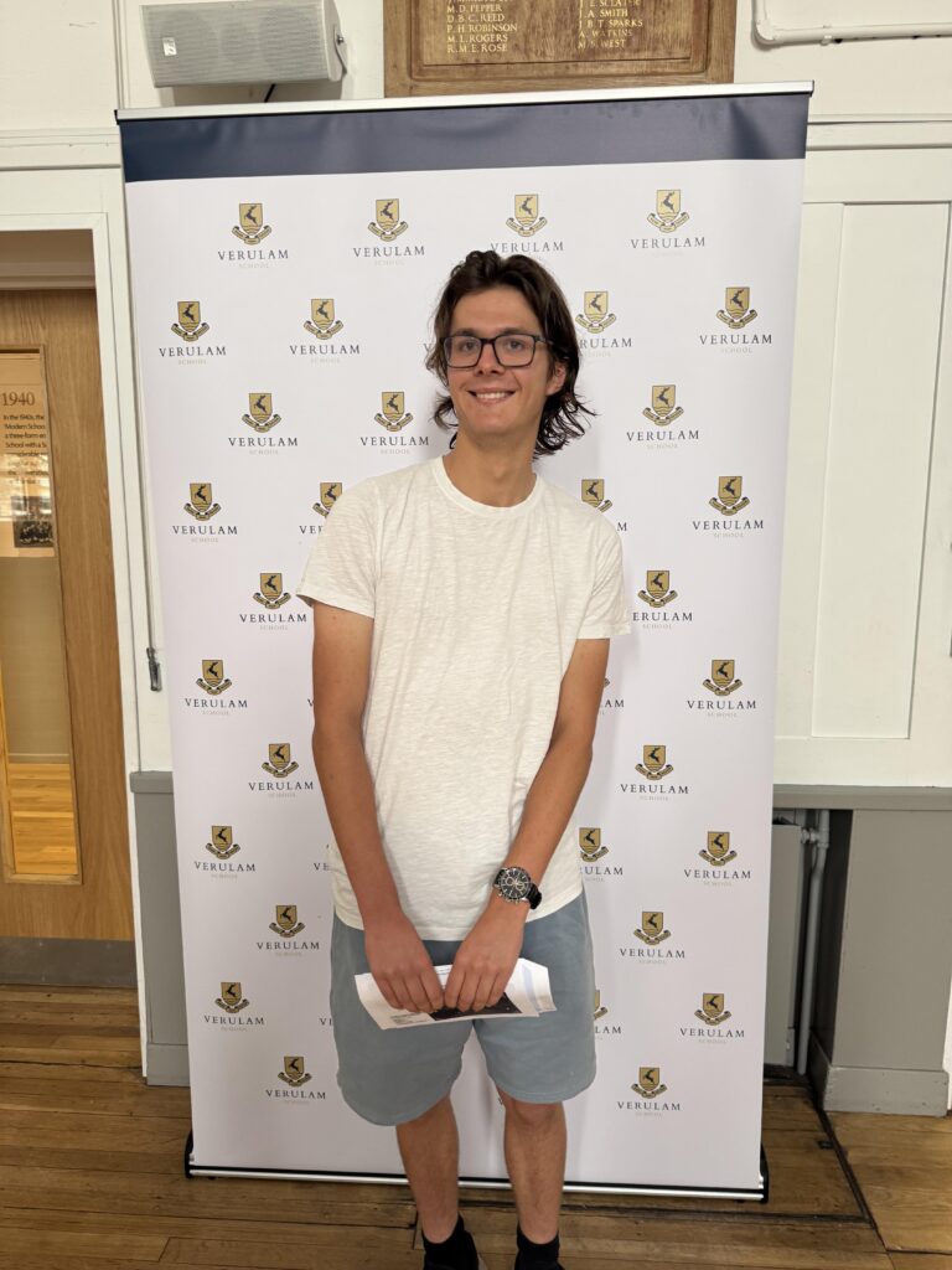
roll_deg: +1.1
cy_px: 635
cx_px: 476
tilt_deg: -8.0
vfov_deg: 71.6
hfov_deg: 56.8
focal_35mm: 24
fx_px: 880
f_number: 1.78
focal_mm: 6.76
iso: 125
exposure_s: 1/50
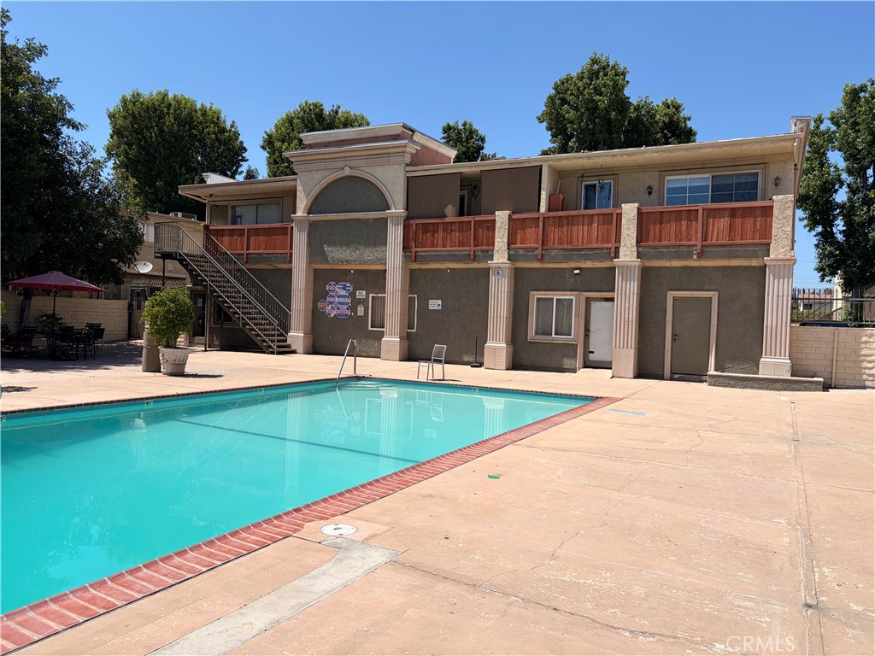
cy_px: 328
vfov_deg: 53.1
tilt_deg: -0.2
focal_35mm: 26
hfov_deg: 67.3
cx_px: 438
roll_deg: -2.1
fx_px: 657
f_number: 1.6
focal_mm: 5.96
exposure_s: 1/6993
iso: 64
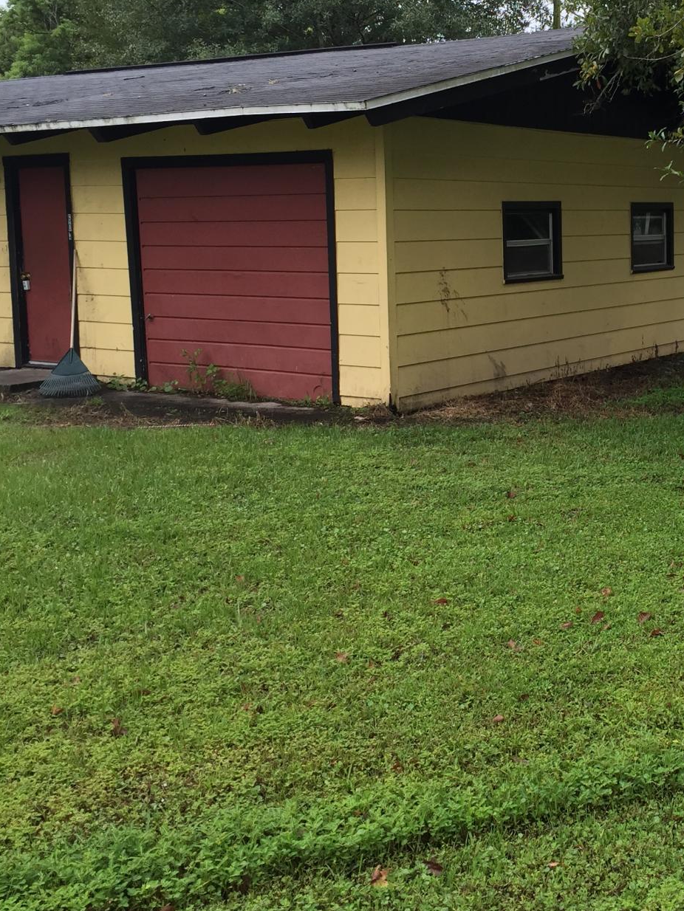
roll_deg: -0.2
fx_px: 1238
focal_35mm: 47
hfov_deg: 30.2
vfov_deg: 40.3
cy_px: 390
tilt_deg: -6.7
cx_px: 539
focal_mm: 4.15
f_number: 2.2
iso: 32
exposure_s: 1/380
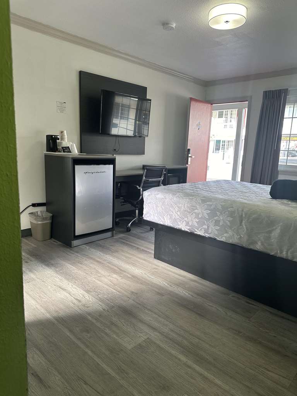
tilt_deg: -9.7
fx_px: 275
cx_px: 148
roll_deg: -2.1
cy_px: 198
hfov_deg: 56.8
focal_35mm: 24
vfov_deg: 71.6
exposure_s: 1/120
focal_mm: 6.86
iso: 80
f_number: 1.78
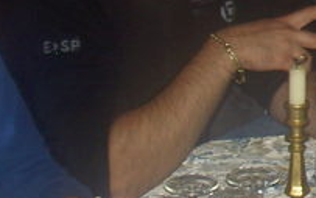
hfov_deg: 12.1
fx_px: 1404
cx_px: 512
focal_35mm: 163
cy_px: -47
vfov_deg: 8.0
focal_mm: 8
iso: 100
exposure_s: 1/60
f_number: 2.8
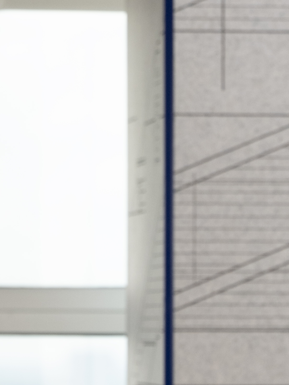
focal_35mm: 557
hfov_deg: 2.7
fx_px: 6203
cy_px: 577
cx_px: 426
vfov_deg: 3.5
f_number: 5
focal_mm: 115
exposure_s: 1/200
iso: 500
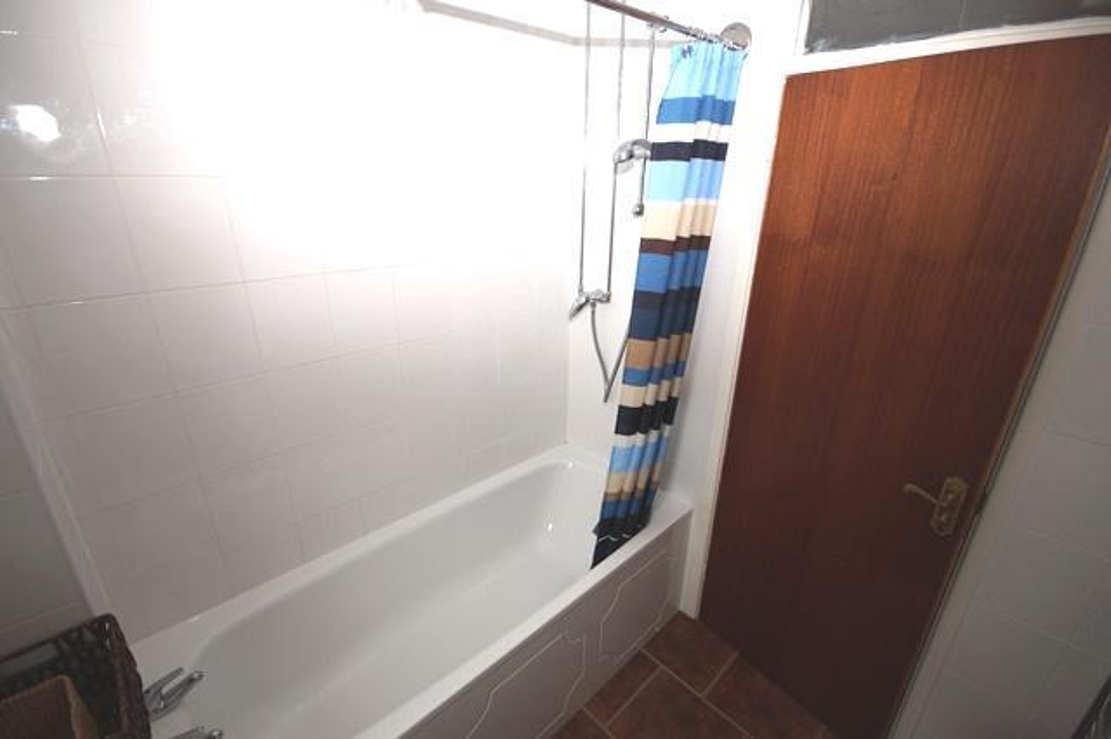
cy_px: 370
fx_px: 463
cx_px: 556
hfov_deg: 100.4
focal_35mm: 15
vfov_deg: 77.3
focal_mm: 10
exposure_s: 1/60
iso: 250
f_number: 4
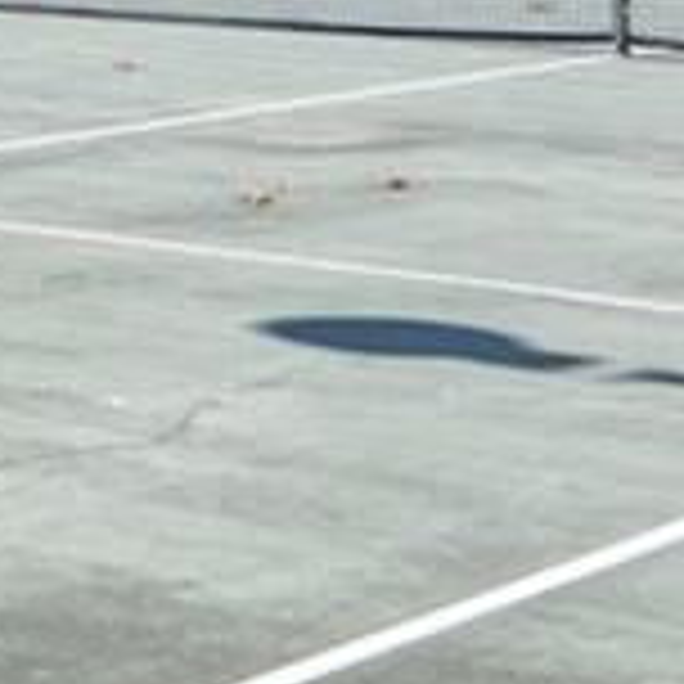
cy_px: -241
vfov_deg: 11.2
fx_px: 3398
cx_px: -680
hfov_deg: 10.6
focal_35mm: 152
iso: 200
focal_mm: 17
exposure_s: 1/800
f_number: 7.1
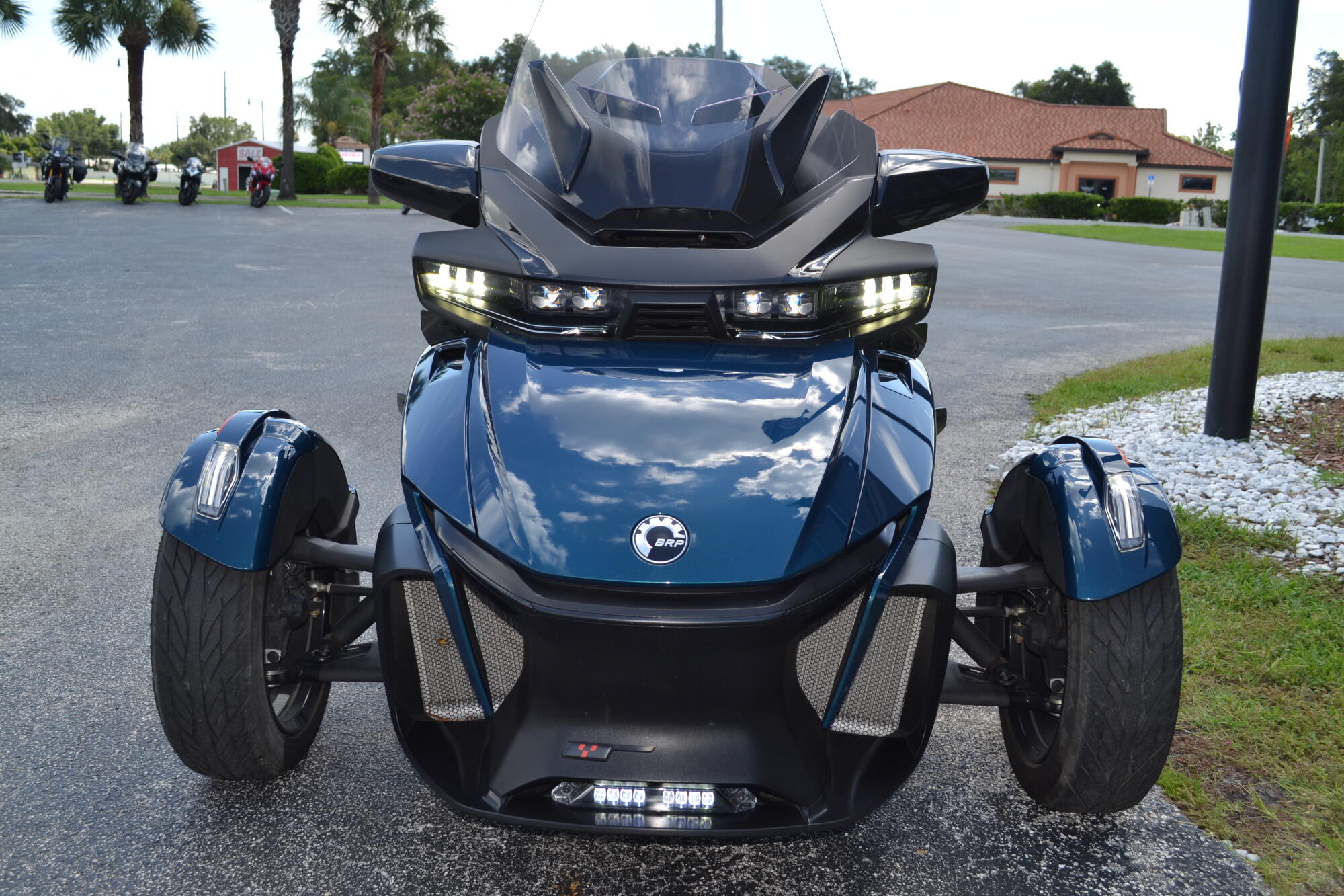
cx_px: 672
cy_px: 448
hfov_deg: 57.2
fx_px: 1232
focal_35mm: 33
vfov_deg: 40.0
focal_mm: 22
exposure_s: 1/200
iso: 100
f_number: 6.3
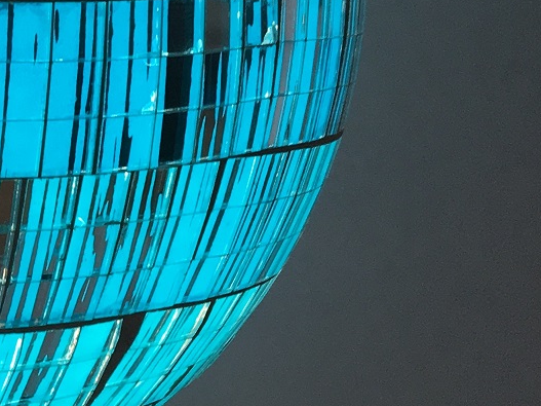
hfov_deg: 16.4
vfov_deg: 13.3
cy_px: 167
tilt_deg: -11.3
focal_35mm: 111
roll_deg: -1.5
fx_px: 1734
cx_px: -225
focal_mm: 4.15
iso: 32
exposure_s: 1/50
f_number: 2.2
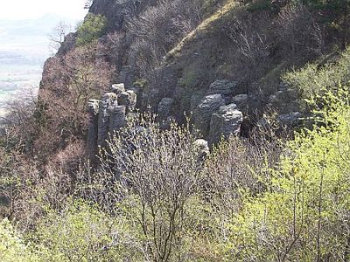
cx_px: 175
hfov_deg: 36.2
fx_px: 536
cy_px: 131
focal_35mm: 53
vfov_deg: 27.5
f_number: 3.4
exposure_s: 1/250
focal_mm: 8.6
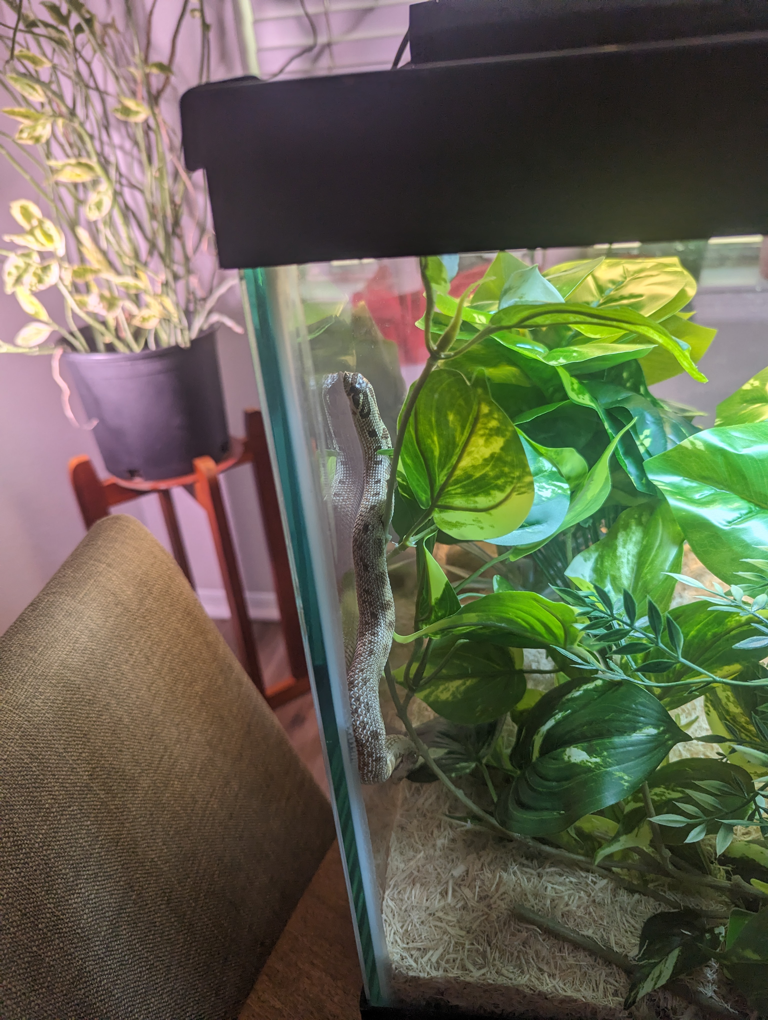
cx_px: 384
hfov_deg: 56.9
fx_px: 708
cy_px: 510
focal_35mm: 24
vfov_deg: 71.5
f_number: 1.85
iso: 76
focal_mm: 6.81
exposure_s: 1/120
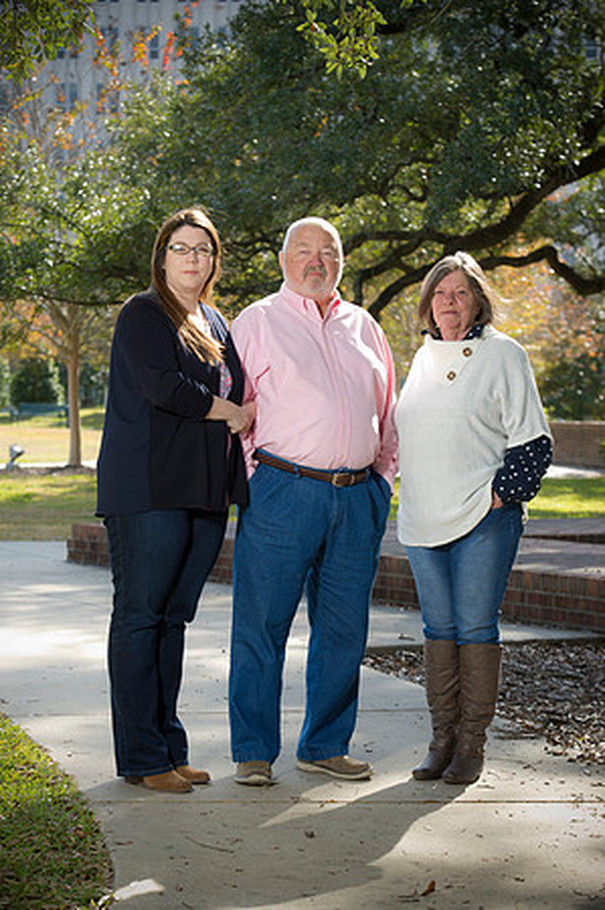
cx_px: 302
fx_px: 2476
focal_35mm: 98
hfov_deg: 13.9
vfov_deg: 20.8
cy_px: 455
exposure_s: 1/125
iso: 160
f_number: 5.6
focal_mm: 98
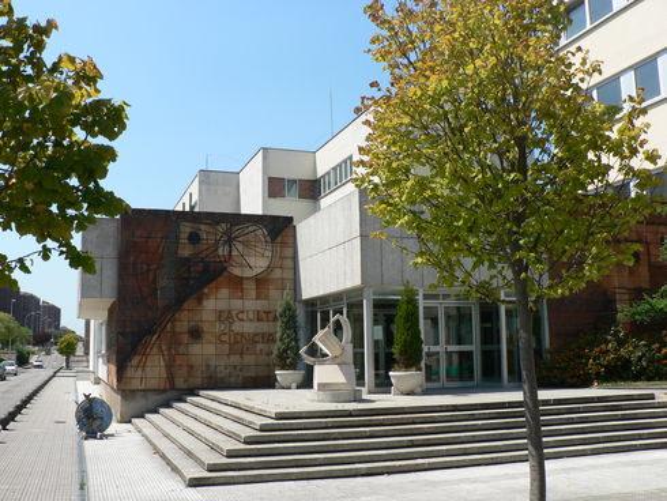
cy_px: 250
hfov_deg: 52.6
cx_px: 334
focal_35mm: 35
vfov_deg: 40.7
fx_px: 675
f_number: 4.5
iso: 64
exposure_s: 1/400
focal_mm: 6
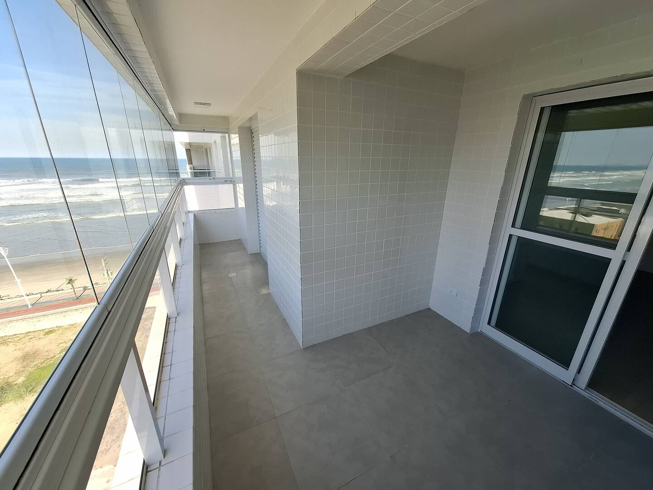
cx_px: 326
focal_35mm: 13
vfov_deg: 89.9
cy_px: 245
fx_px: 245
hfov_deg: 106.2
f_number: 2.2
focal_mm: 1.74
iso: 40
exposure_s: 1/294
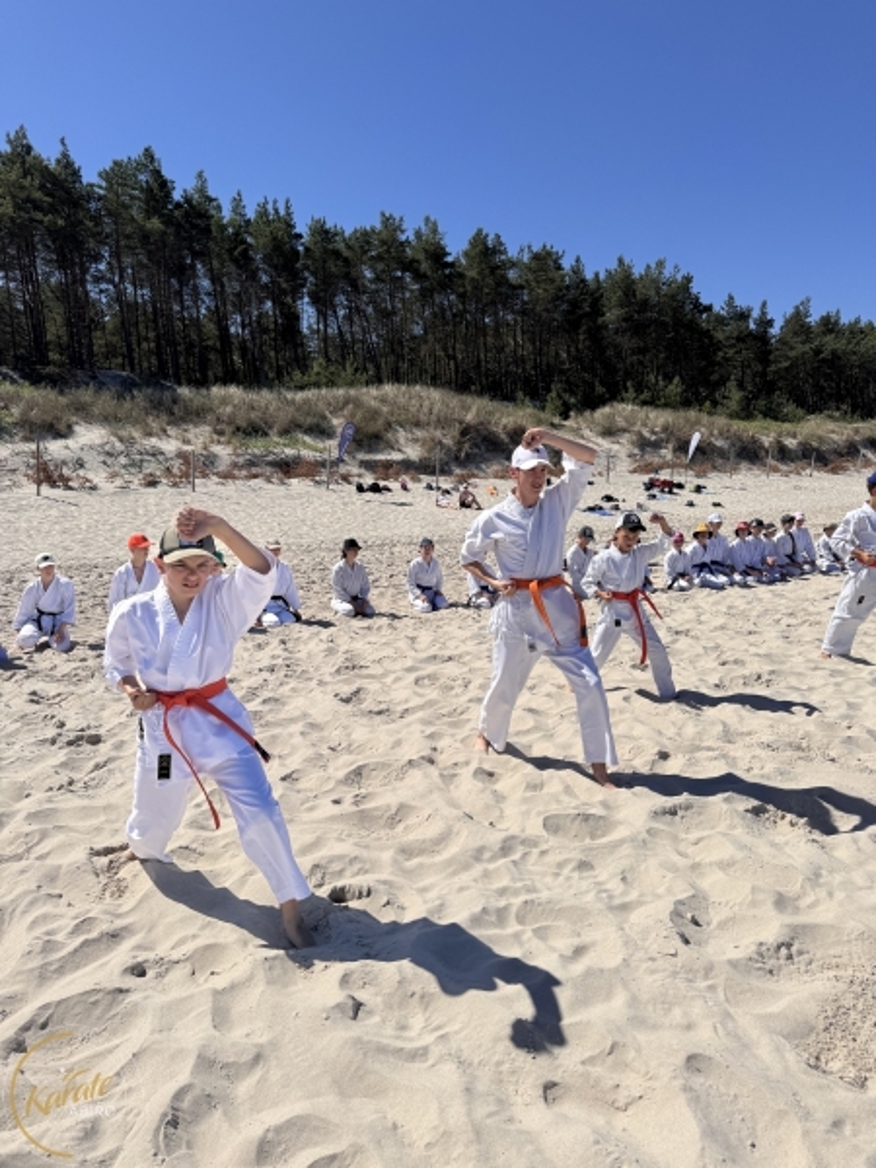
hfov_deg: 56.8
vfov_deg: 71.6
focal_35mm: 24
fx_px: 810
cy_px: 584
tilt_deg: -7.1
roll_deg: -1.2
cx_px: 438
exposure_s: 1/10417
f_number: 1.78
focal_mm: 6.76
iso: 80
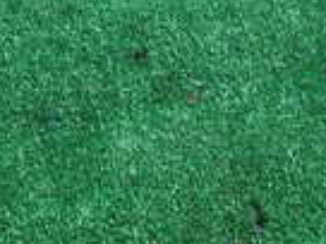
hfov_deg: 17.8
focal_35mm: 110
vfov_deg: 13.0
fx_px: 1036
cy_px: -79
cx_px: 216
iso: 200
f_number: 2
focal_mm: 4.5
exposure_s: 1/60
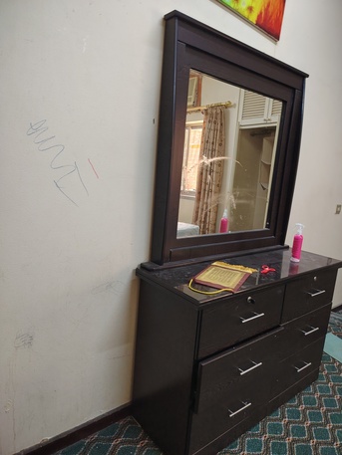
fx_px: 316
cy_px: 228
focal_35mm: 24
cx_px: 171
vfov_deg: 71.6
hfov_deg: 56.8
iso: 941
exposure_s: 1/24
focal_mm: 5.25
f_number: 1.75
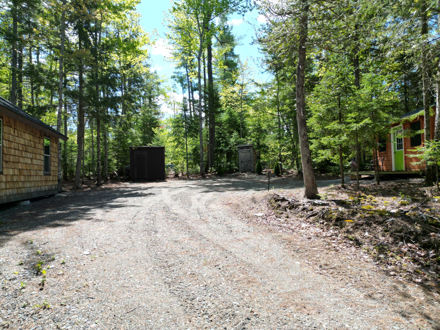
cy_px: 165
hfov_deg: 71.6
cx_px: 220
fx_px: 305
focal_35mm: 24
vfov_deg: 56.8
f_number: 1.7
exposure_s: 1/1250
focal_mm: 6.72
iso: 100
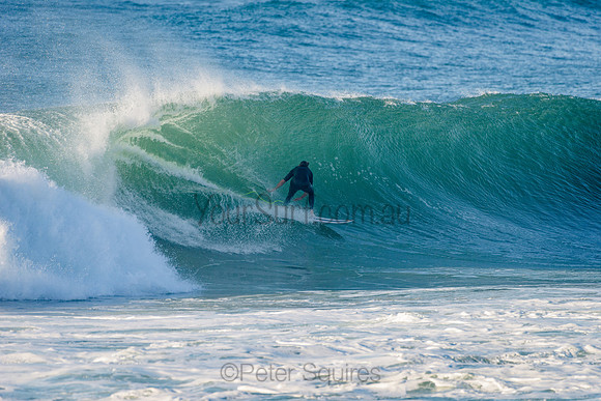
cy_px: 200
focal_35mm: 500
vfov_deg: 2.8
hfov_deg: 4.1
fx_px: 8349
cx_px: 300
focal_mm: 500
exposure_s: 1/1600
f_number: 5.6
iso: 220
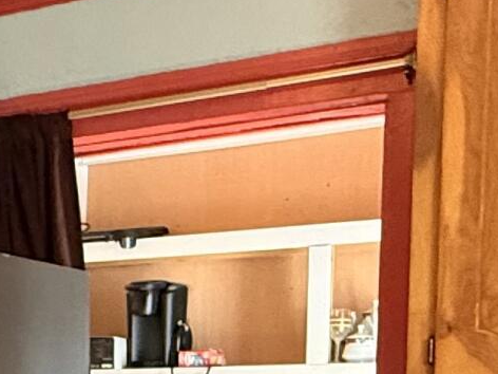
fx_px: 1280
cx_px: -84
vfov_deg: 15.3
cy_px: 566
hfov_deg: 20.7
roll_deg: +0.0
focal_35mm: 89
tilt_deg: -6.8
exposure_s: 1/60
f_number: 2.2
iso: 500
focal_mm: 2.22
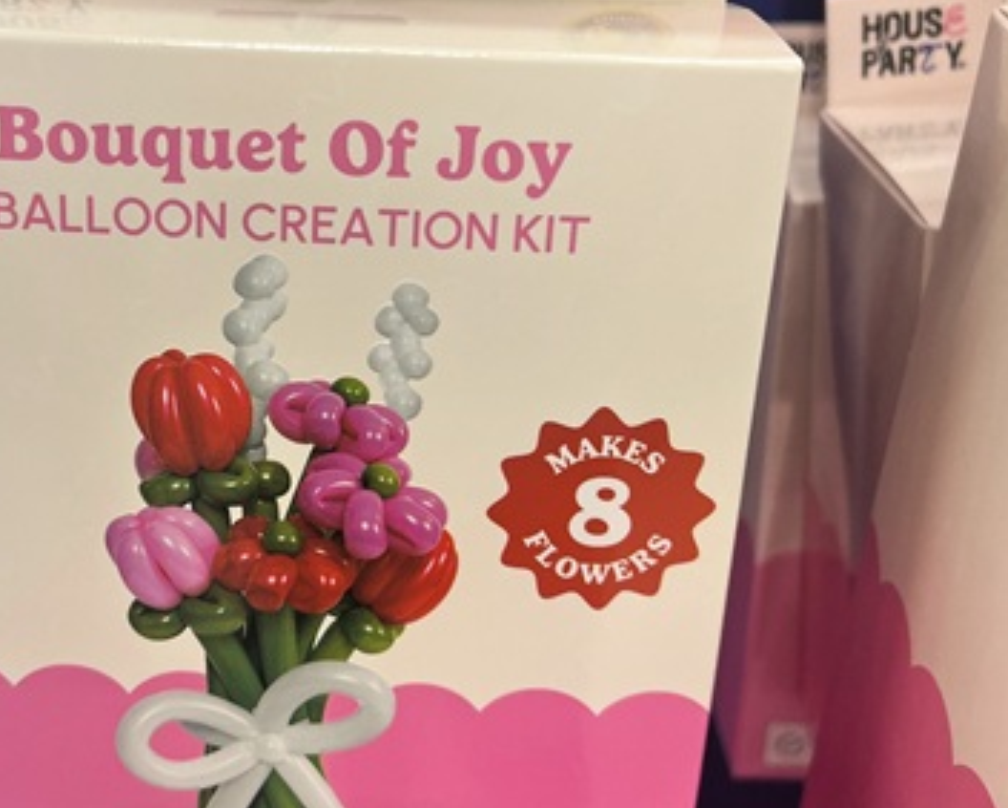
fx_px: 1075
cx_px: 318
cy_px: 526
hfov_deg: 49.2
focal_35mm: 36
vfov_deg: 40.8
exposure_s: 1/121
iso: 100
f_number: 1.5
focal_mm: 5.7
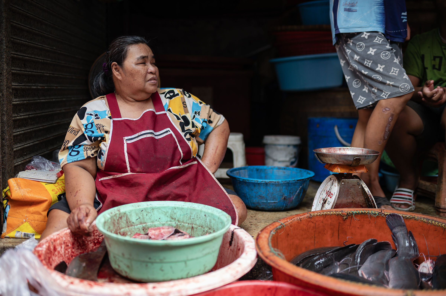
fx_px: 433
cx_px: 223
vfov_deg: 37.8
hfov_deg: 54.5
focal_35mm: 35
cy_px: 148
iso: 100
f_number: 1.4
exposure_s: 1/160
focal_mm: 35
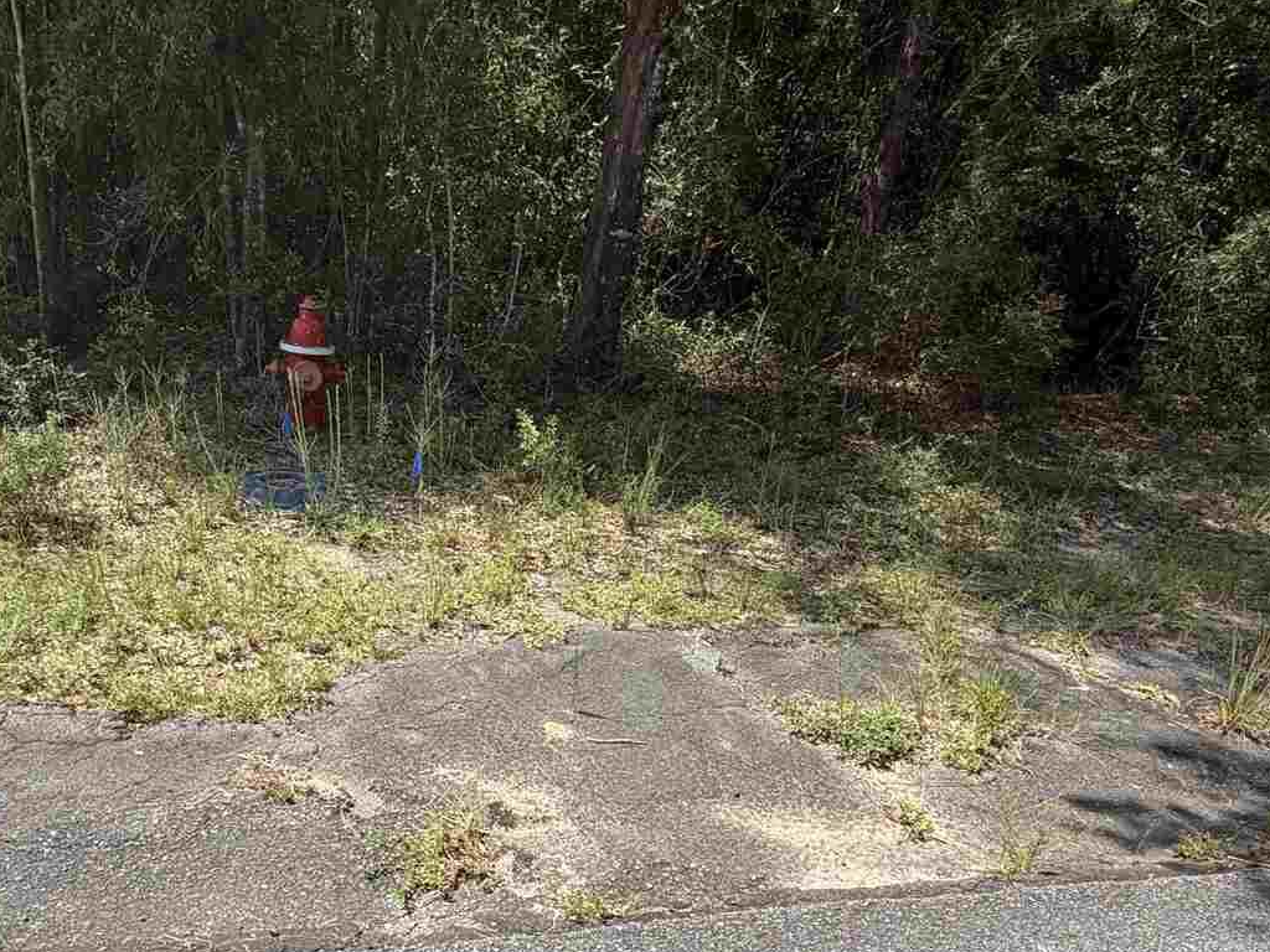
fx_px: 1027
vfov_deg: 48.5
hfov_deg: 63.0
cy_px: 671
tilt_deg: -23.1
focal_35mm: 28
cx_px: 523
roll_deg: -7.0
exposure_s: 1/770
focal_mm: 2.22
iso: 32
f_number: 2.2
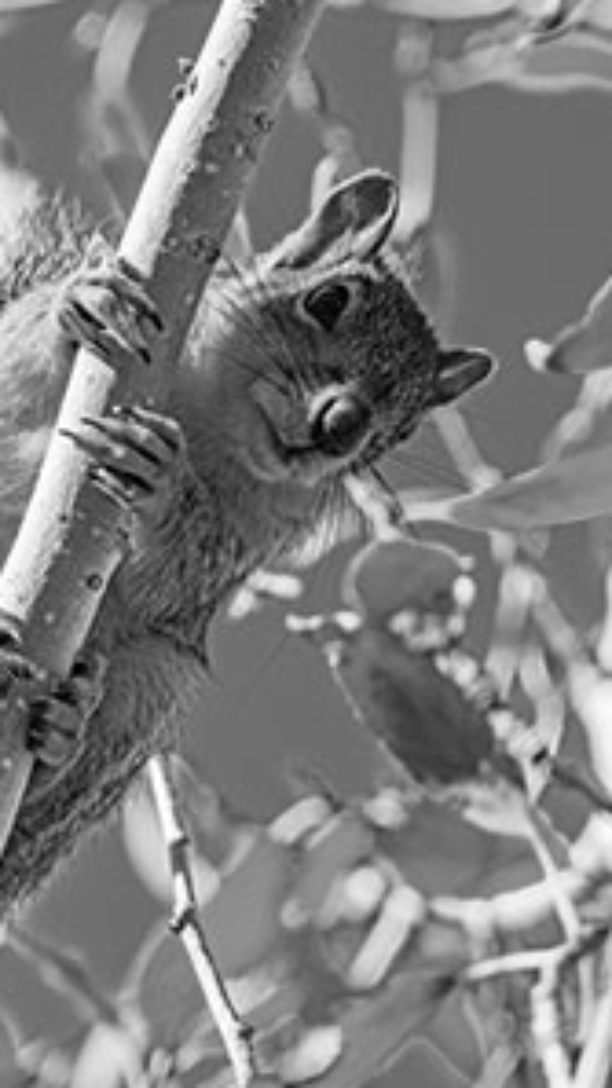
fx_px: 24933
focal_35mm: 864
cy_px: 515
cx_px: -209
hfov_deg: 1.4
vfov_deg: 2.5
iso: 3200
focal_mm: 490
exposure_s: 1/2500
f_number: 11
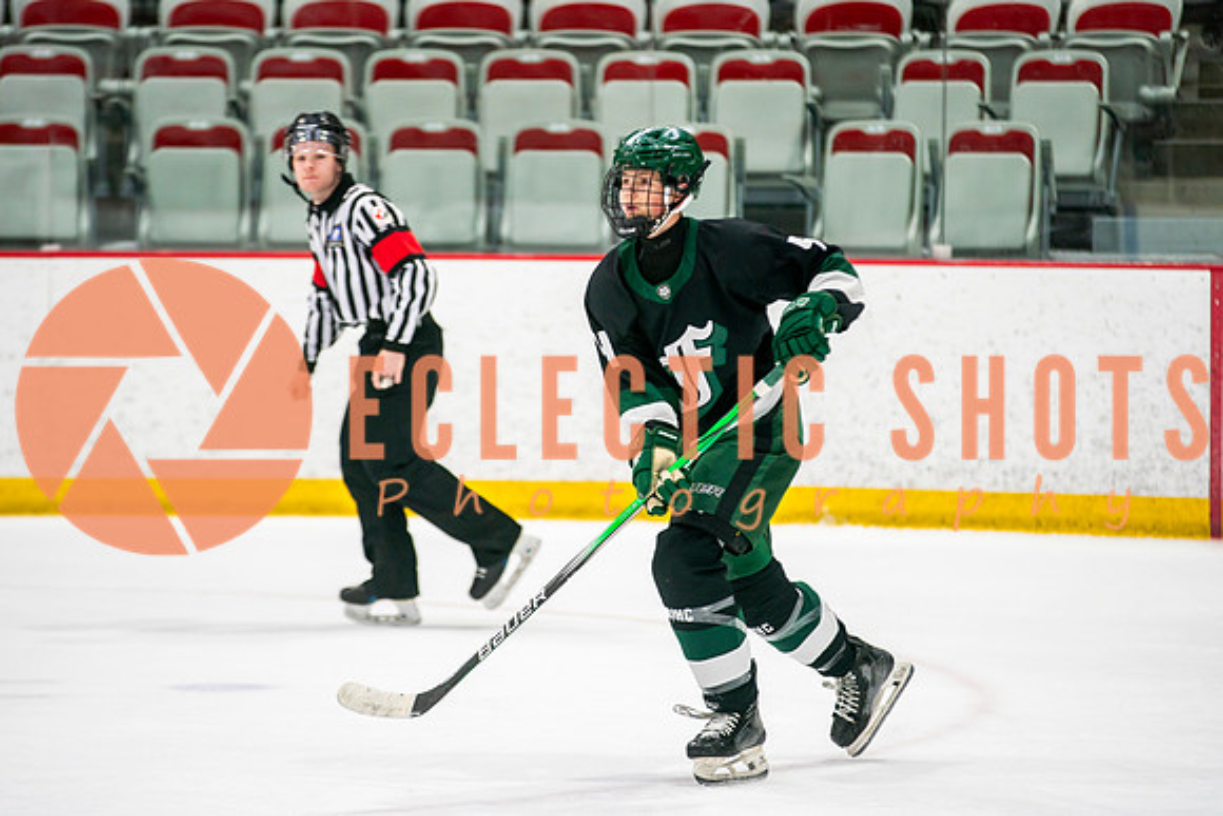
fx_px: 7590
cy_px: 371
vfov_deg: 6.2
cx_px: 611
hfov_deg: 9.2
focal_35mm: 223
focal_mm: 200
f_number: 3.2
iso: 640
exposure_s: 1/640
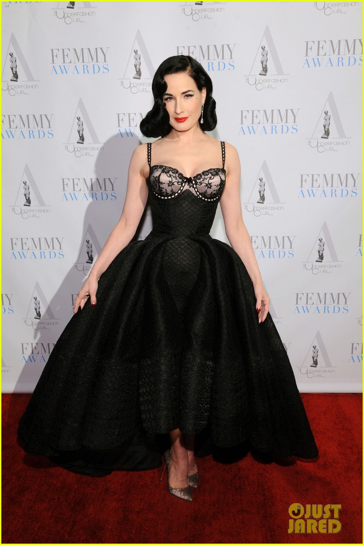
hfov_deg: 36.9
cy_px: 272
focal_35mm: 36
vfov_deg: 53.1
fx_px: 546
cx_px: 182
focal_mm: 36
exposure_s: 1/100
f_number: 8
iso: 1250
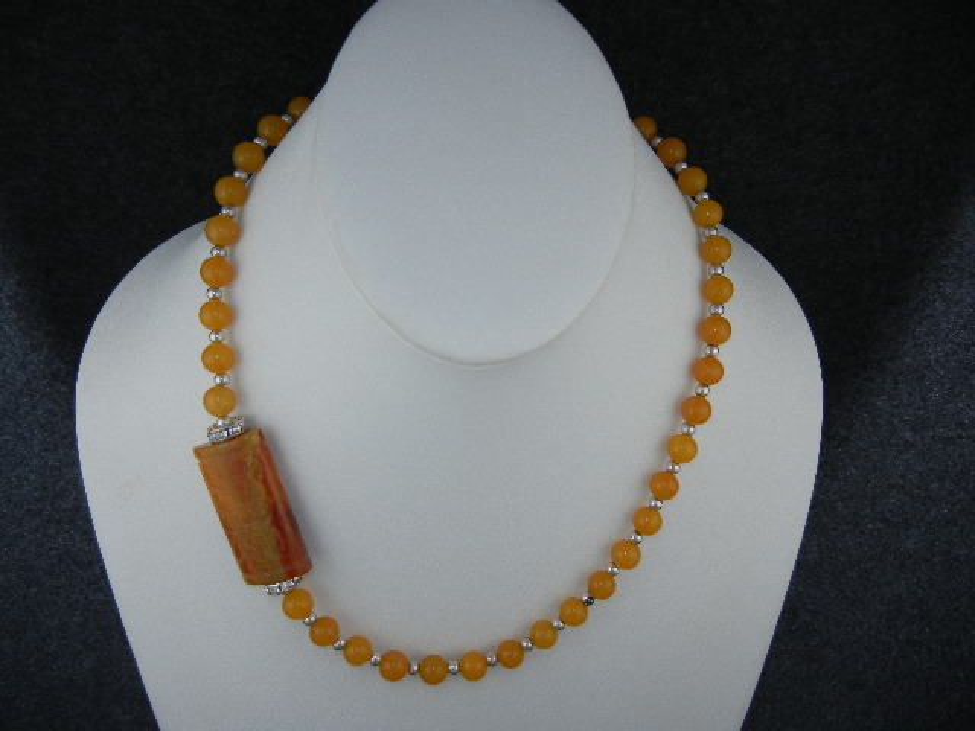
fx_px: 845
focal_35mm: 30
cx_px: 488
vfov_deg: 46.8
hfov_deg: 60.0
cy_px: 366
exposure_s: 1/58
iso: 160
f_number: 3.5
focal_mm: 5.4
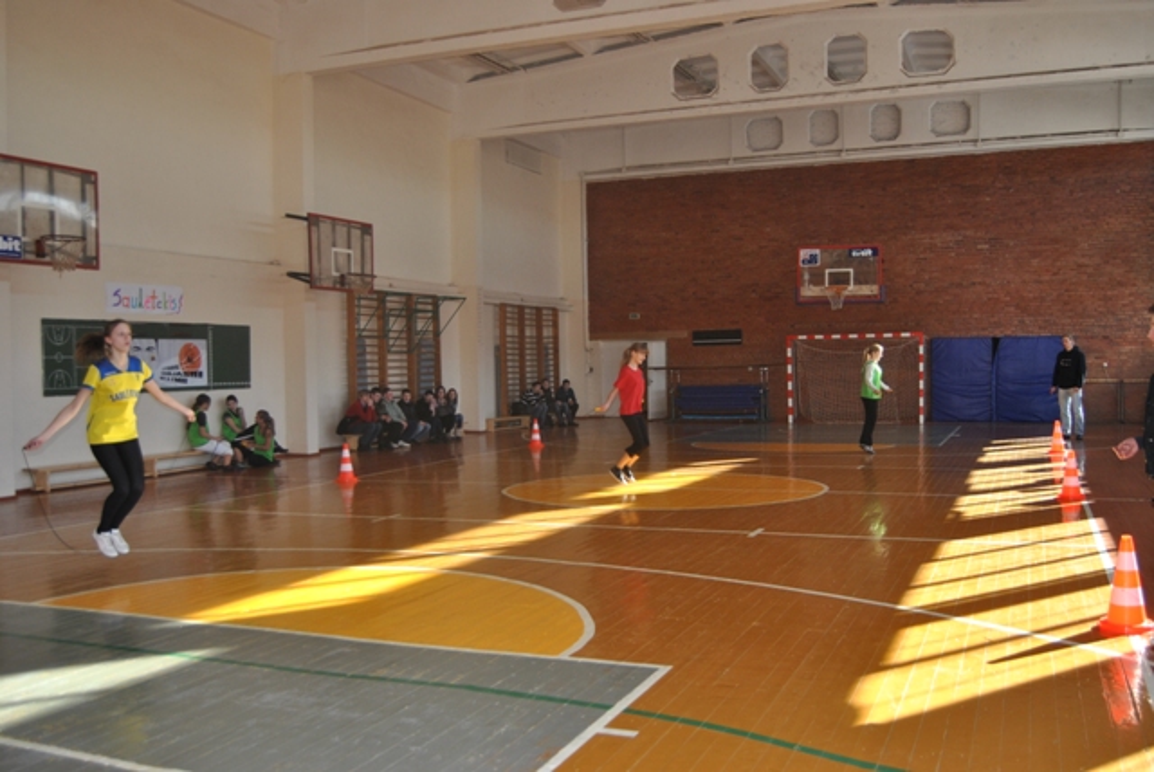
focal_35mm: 33
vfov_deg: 40.0
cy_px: 386
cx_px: 577
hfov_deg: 57.2
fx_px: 1059
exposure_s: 1/125
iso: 160
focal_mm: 22
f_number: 3.5
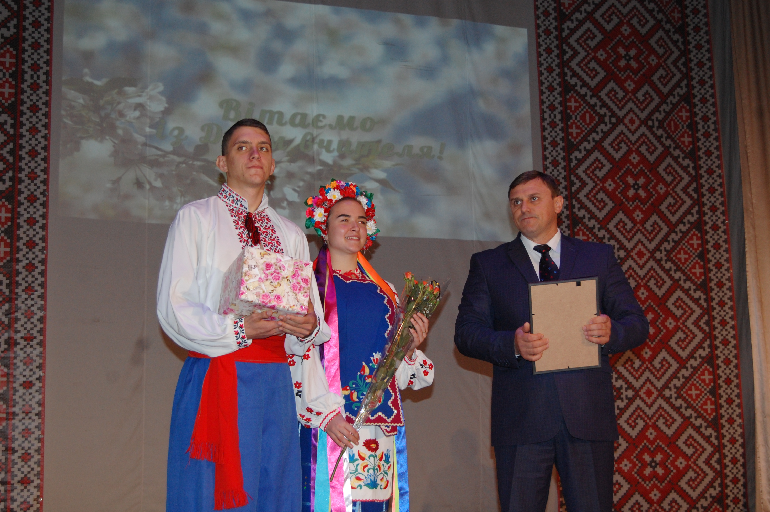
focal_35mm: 57
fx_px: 1218
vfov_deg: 23.7
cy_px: 256
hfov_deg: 35.1
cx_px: 385
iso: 800
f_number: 5
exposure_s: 1/60
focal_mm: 38
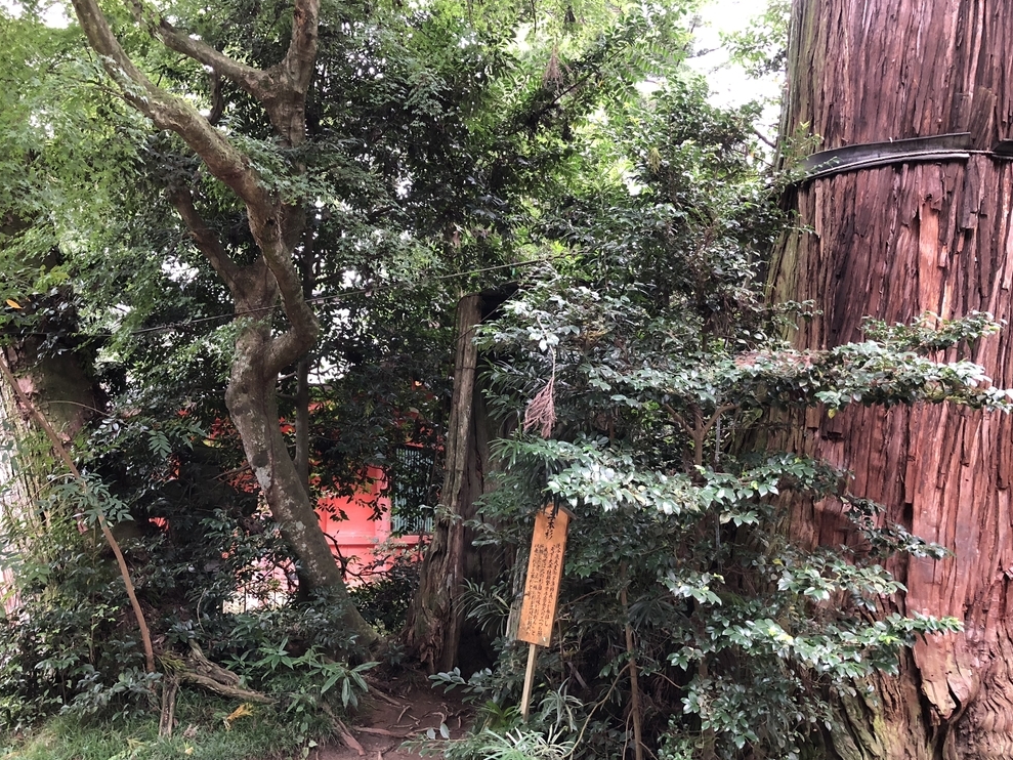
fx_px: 849
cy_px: 377
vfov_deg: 48.2
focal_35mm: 29
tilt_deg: +10.9
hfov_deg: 61.6
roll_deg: +0.8
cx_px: 493
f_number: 1.8
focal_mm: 4
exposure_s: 1/15
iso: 80
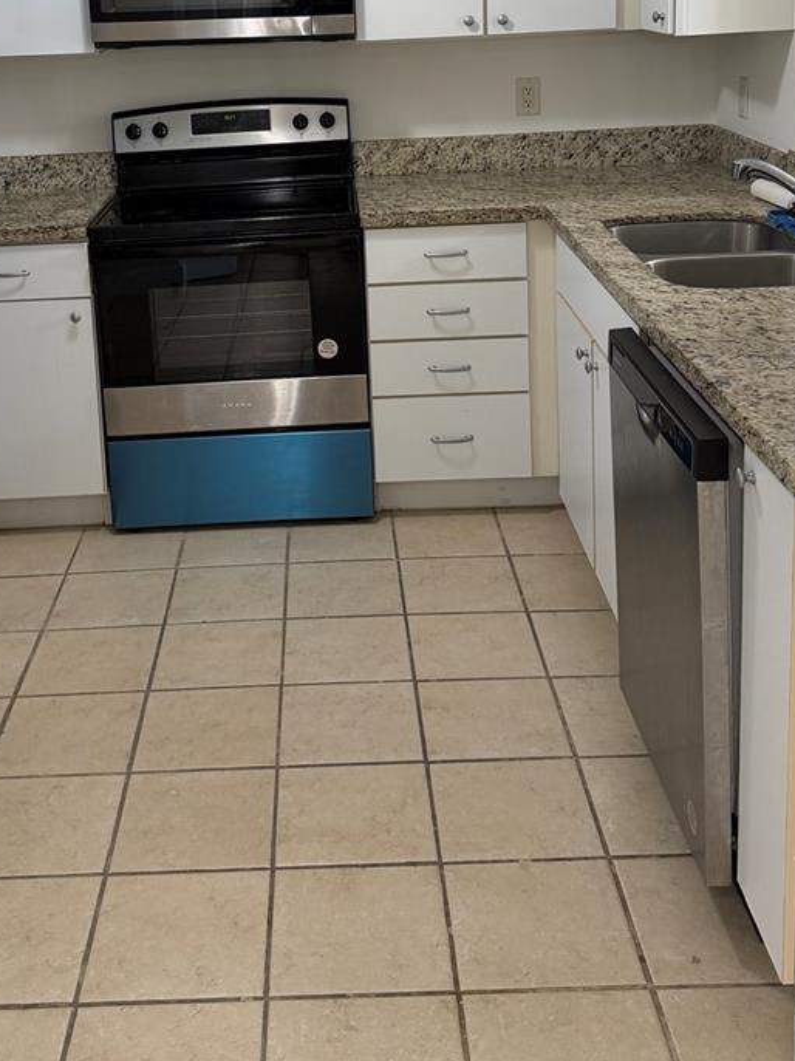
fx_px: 1287
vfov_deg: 42.7
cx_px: 326
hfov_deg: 34.2
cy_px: 210
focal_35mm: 42
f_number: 1.78
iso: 160
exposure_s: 1/120
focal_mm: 6.76
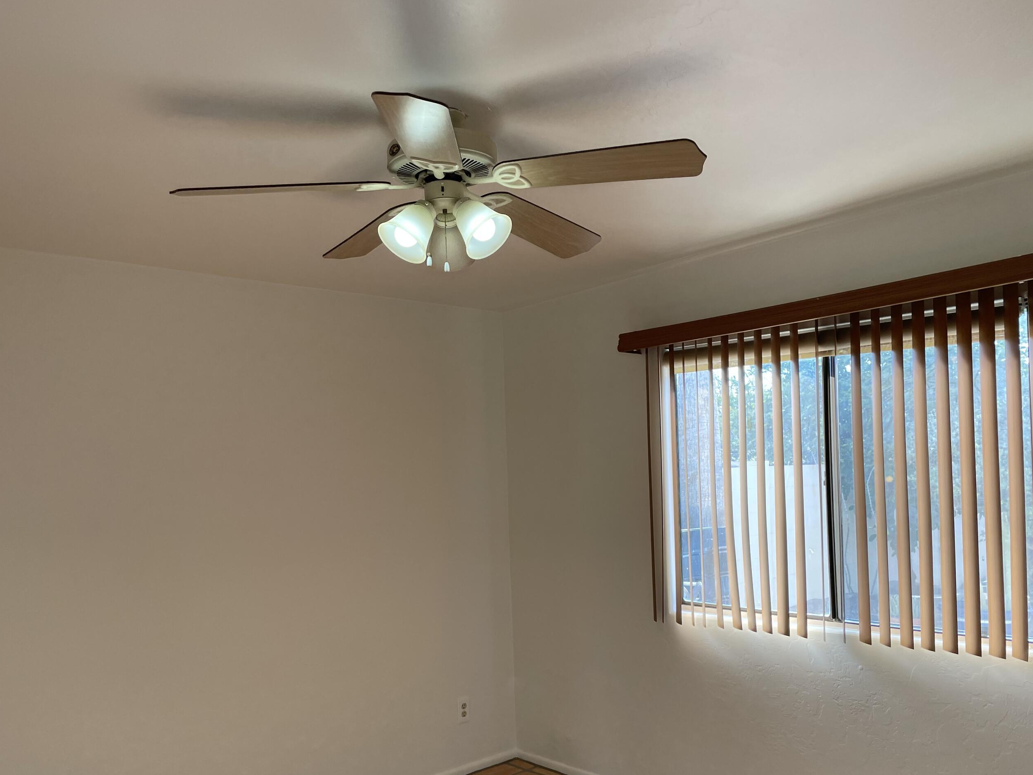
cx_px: 506
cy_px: 460
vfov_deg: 45.2
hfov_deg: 58.3
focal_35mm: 31
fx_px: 925
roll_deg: +2.0
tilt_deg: +1.9
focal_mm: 4.2
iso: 32
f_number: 1.6
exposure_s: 1/161
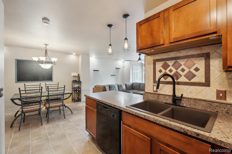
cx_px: 116
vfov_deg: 77.3
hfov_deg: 100.4
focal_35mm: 15
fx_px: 97
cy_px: 77
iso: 2500
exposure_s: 1/30
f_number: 8
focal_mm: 10
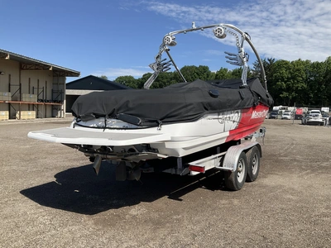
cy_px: 124
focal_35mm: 29
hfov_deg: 61.7
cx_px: 166
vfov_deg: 48.2
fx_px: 277
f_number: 1.8
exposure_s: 1/1984
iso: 25
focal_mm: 3
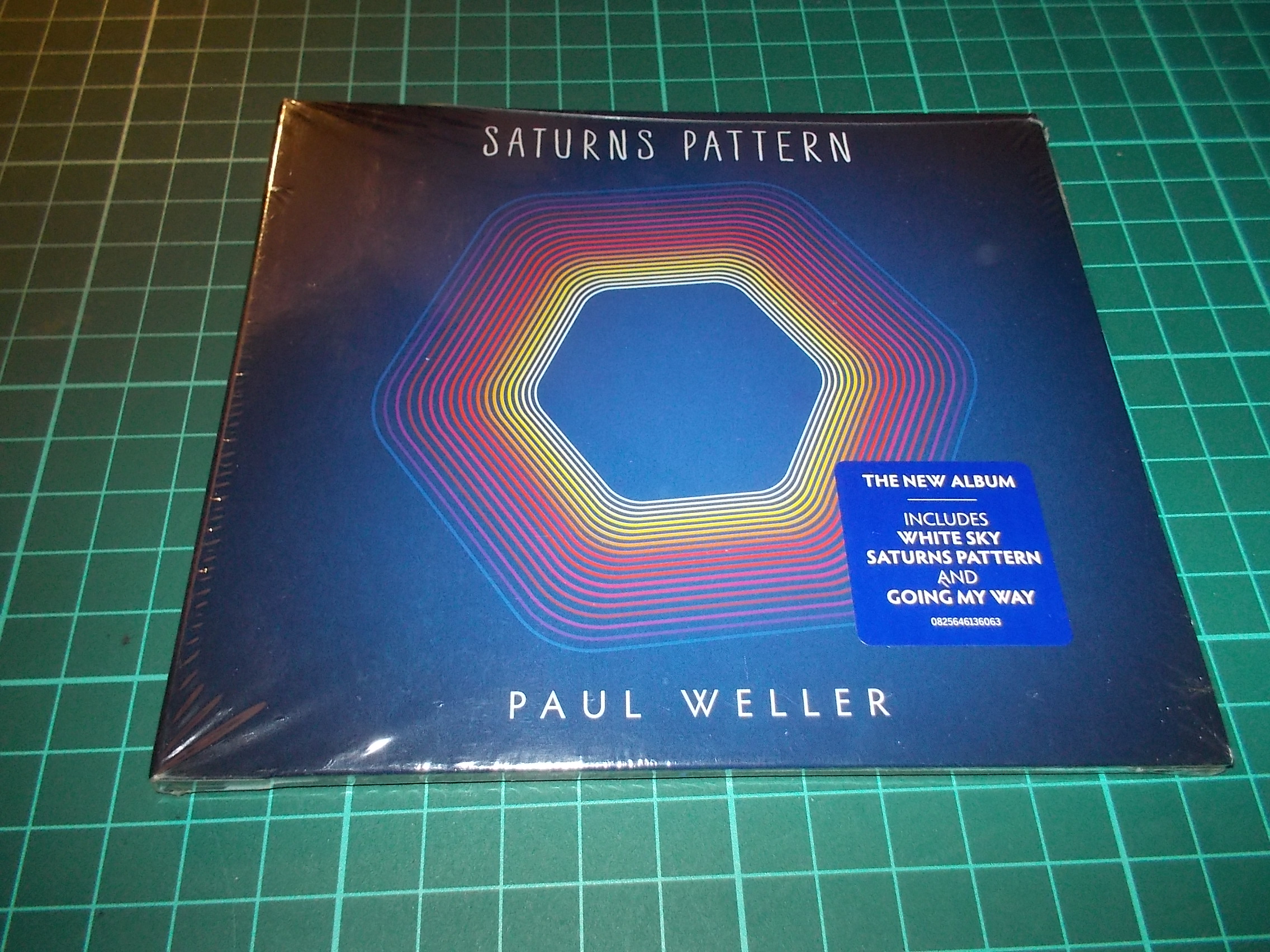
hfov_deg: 61.7
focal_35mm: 29
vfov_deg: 48.2
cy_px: 476
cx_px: 635
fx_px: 1064
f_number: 3.3
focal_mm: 4.1
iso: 200
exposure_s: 1/30
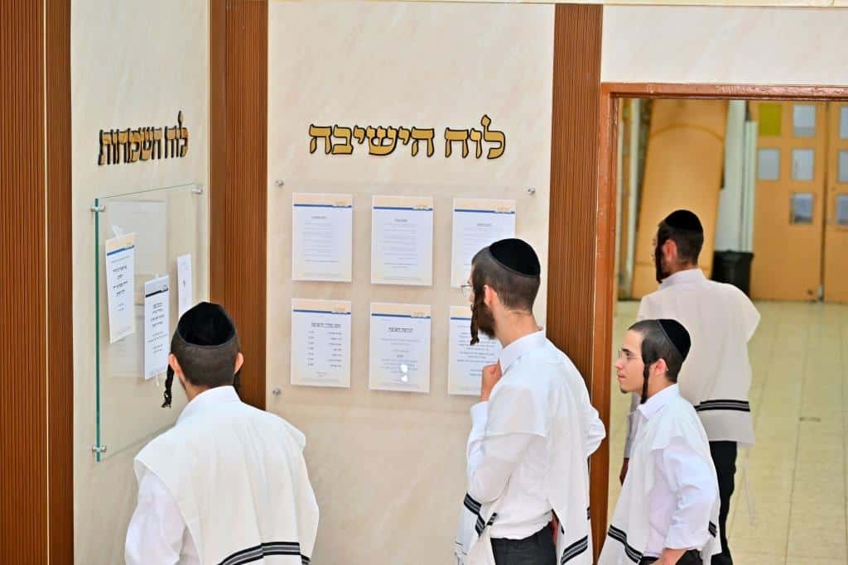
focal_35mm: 72
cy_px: 282
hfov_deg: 28.1
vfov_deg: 18.9
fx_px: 1696
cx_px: 424
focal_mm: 72
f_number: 4
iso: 800
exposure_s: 1/320
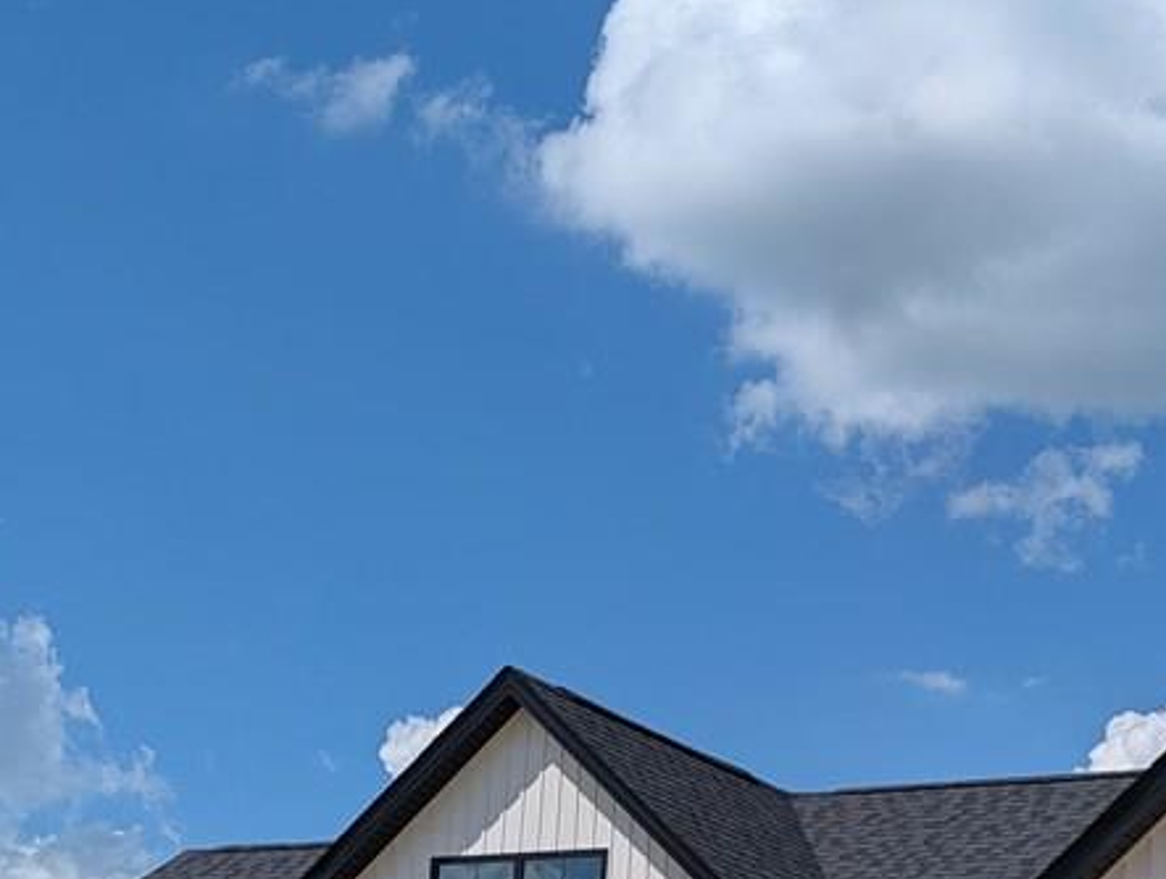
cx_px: 980
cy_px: 834
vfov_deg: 20.8
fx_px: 2329
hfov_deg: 27.4
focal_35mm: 69
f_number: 1.68
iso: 19
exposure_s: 1/1972
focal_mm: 6.9
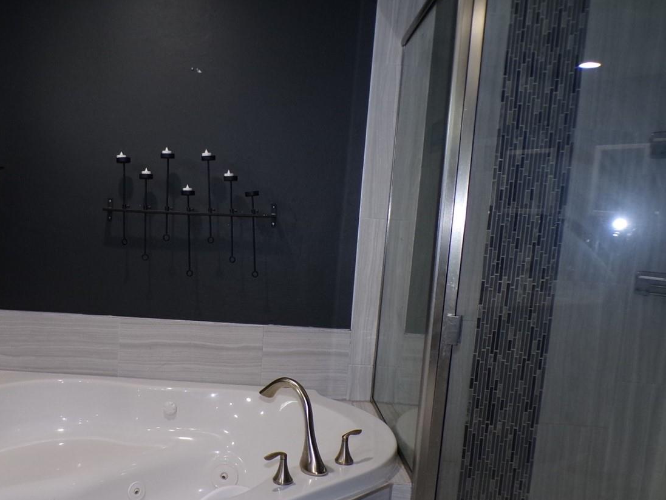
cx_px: 248
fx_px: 673
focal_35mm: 35
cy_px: 305
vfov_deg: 40.5
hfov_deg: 52.0
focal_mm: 4.3
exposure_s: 1/34
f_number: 3
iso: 200
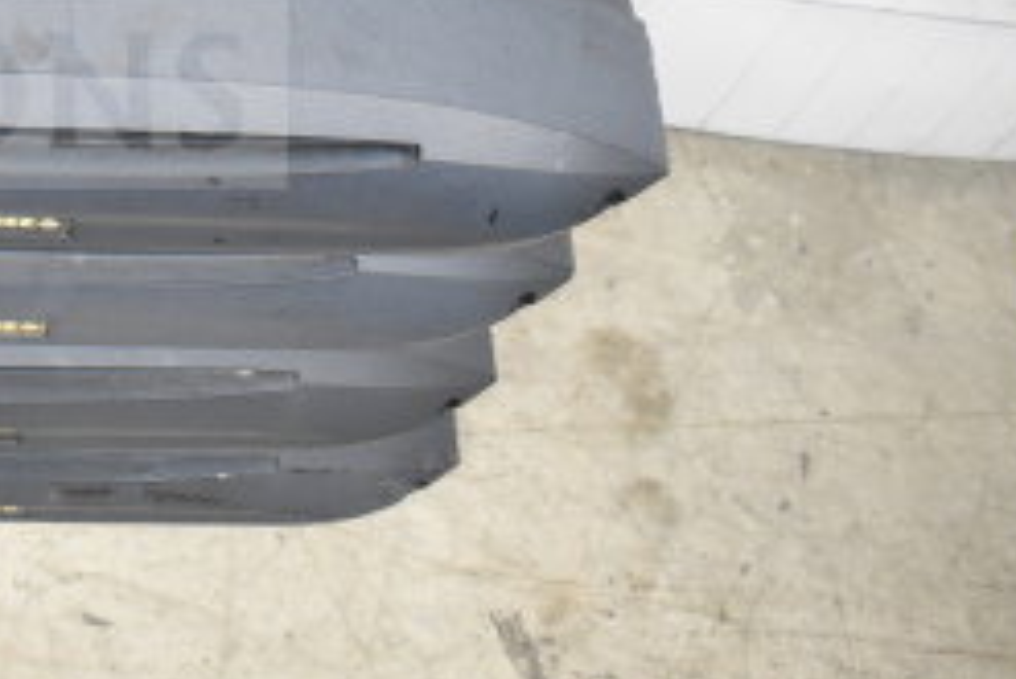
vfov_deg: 17.6
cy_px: -138
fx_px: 2090
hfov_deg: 24.9
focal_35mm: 74
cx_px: -177
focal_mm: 20
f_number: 3.5
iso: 2200
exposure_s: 1/30
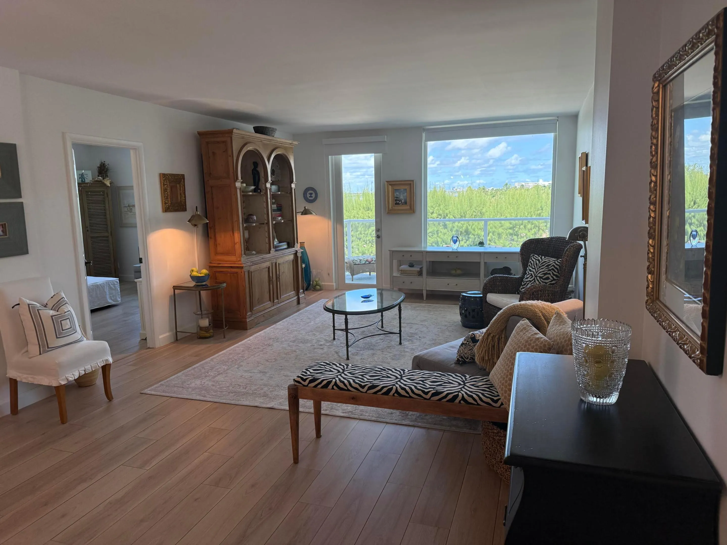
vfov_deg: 56.8
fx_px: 504
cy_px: 272
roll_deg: +0.8
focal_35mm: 24
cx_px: 364
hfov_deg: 71.6
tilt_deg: -7.7
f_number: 1.78
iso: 200
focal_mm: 6.76
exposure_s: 1/232
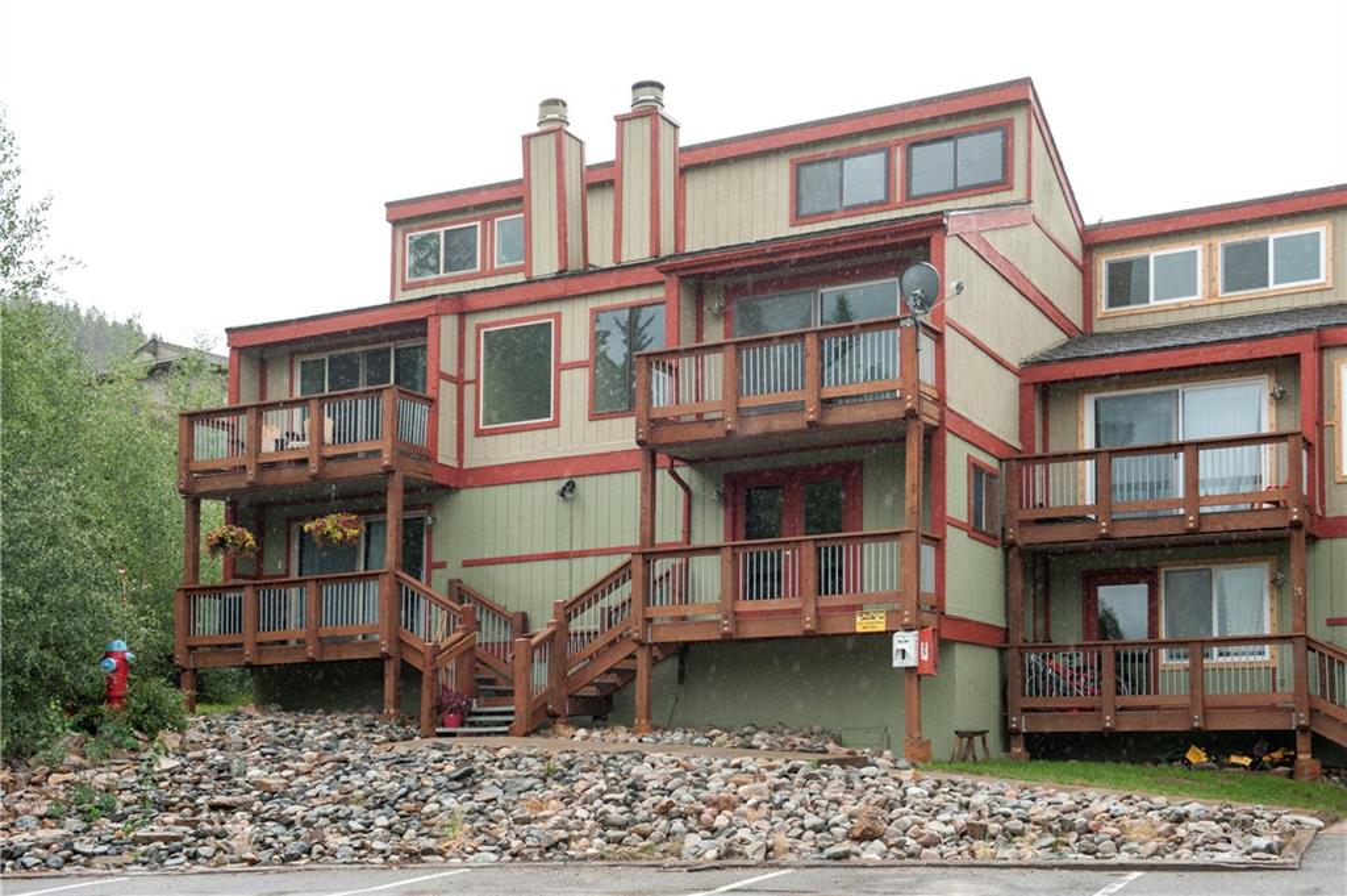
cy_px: 448
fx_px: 1682
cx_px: 674
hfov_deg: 43.6
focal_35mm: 45
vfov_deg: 29.8
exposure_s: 1/500
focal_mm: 45
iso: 400
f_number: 8
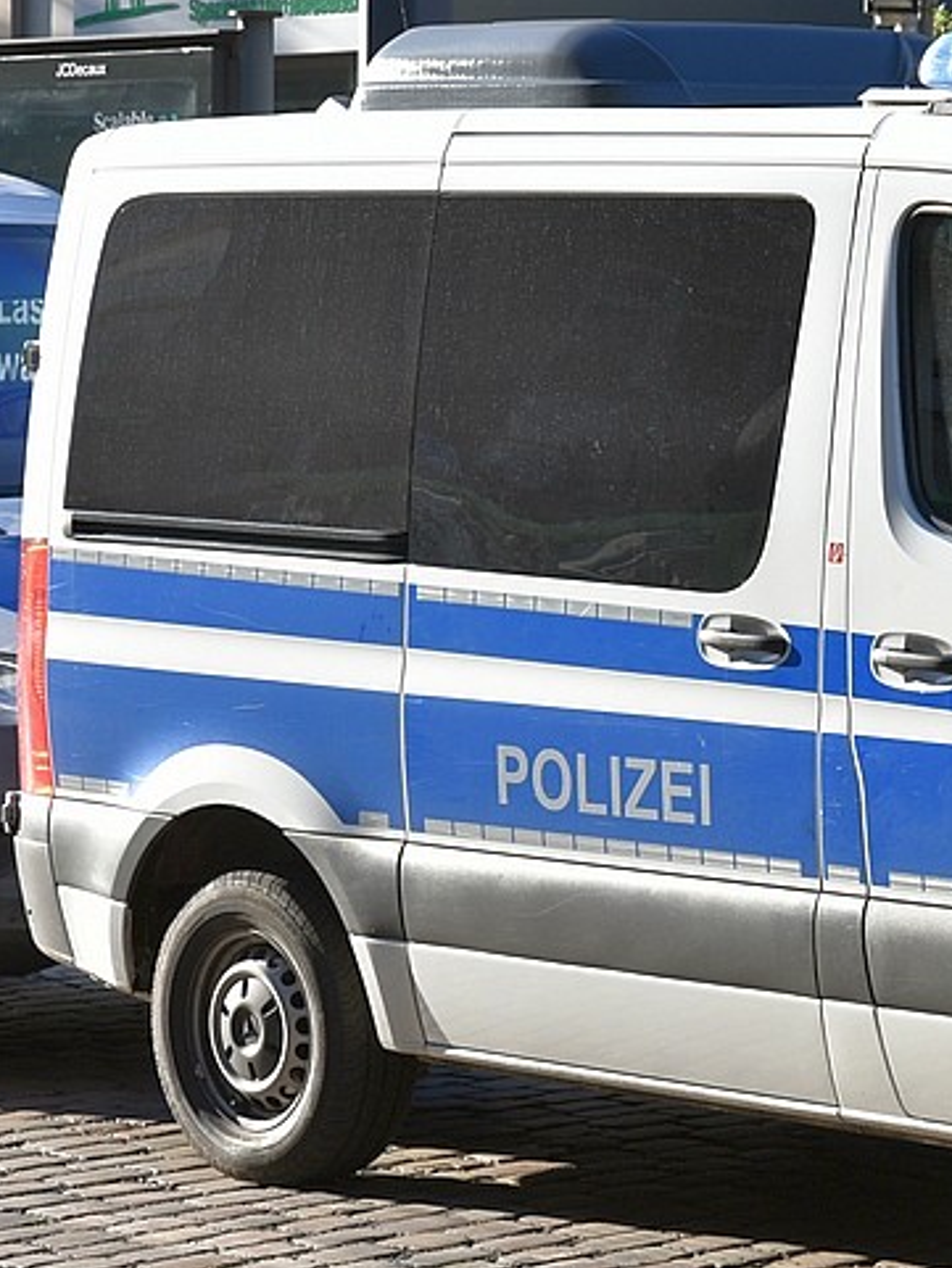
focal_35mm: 144
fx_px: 5278
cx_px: 1155
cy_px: 680
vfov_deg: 13.7
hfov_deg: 10.1
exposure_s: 1/250
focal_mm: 80
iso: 360
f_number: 8
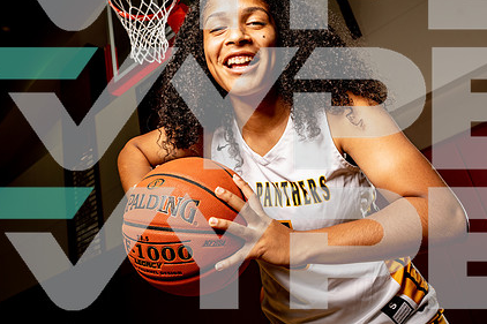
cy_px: 109
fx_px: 446
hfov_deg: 57.1
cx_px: 271
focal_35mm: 33
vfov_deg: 39.5
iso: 100
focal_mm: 24
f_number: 7.1
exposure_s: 1/250
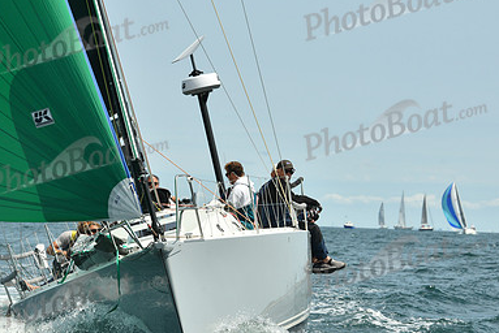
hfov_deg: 8.5
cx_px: 237
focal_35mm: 242
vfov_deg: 5.7
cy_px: 213
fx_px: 3357
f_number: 10
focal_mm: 160
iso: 320
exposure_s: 1/1000
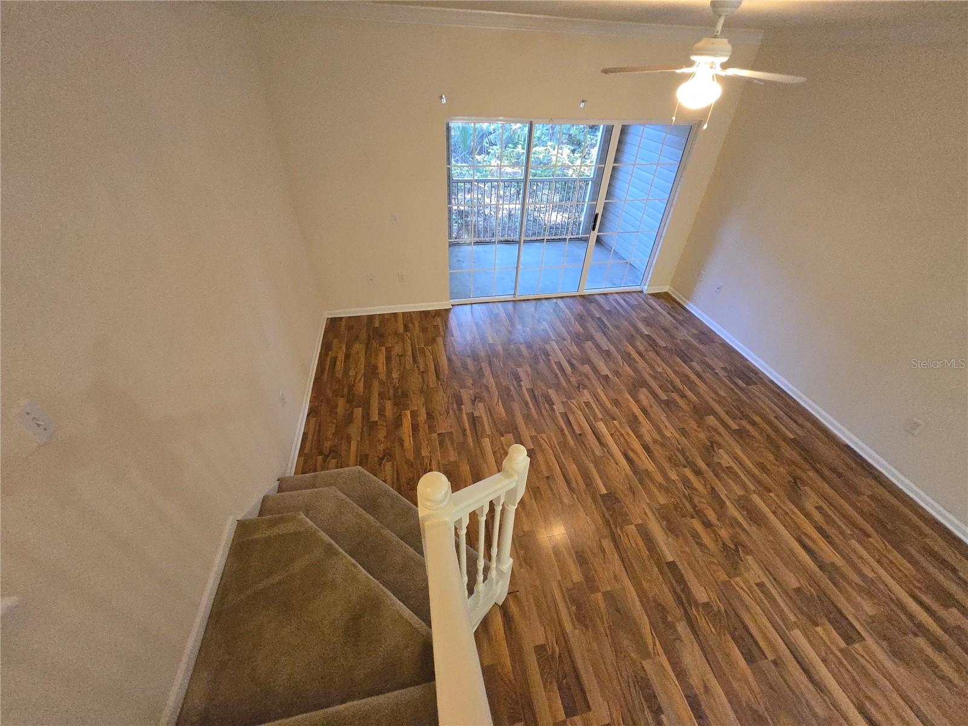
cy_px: 363
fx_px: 364
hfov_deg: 106.2
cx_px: 484
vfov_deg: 89.9
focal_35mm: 13
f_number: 2.2
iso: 1000
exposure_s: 1/60
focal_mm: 1.7
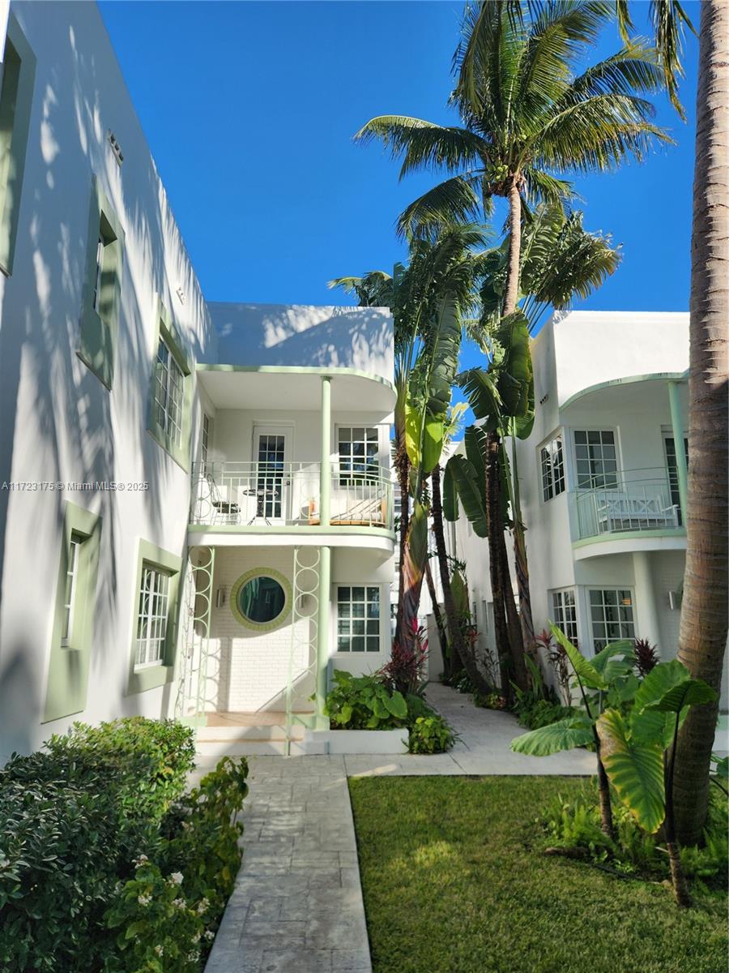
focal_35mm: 23
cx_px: 364
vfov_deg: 73.9
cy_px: 486
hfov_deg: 58.9
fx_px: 646
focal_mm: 5.4
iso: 20
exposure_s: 1/1742
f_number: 1.8
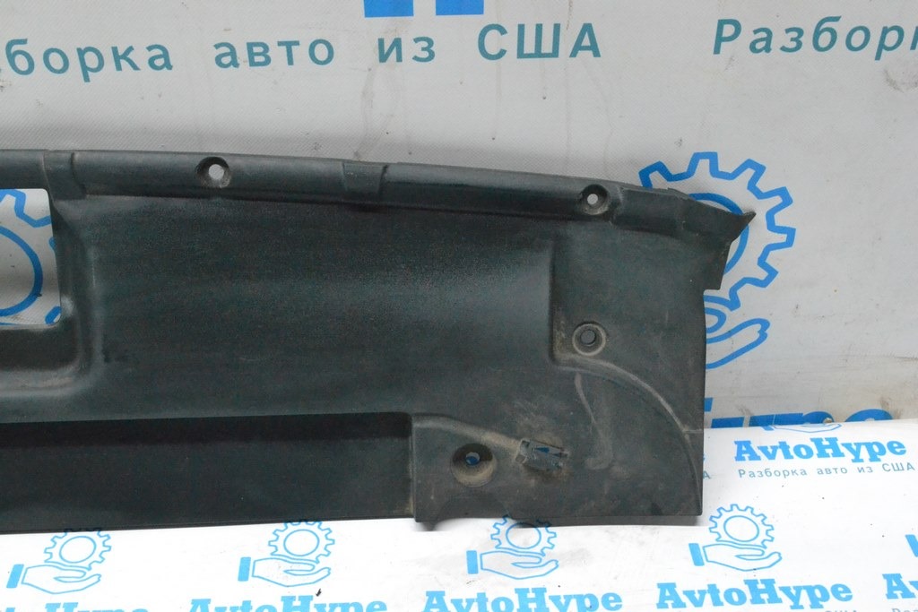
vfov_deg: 30.9
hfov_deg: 45.0
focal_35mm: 44
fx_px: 1109
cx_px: 459
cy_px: 306
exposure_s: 1/160
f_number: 9
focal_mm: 29
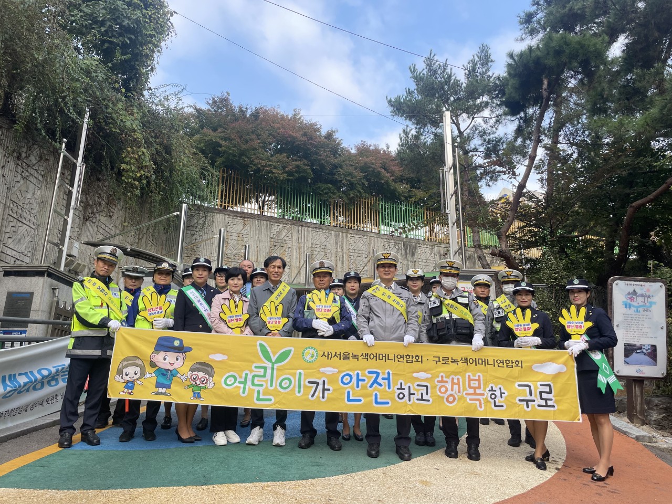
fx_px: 505
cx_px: 336
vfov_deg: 53.1
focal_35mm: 26
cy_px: 252
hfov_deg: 67.3
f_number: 1.6
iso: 32
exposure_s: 1/625
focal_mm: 4.2
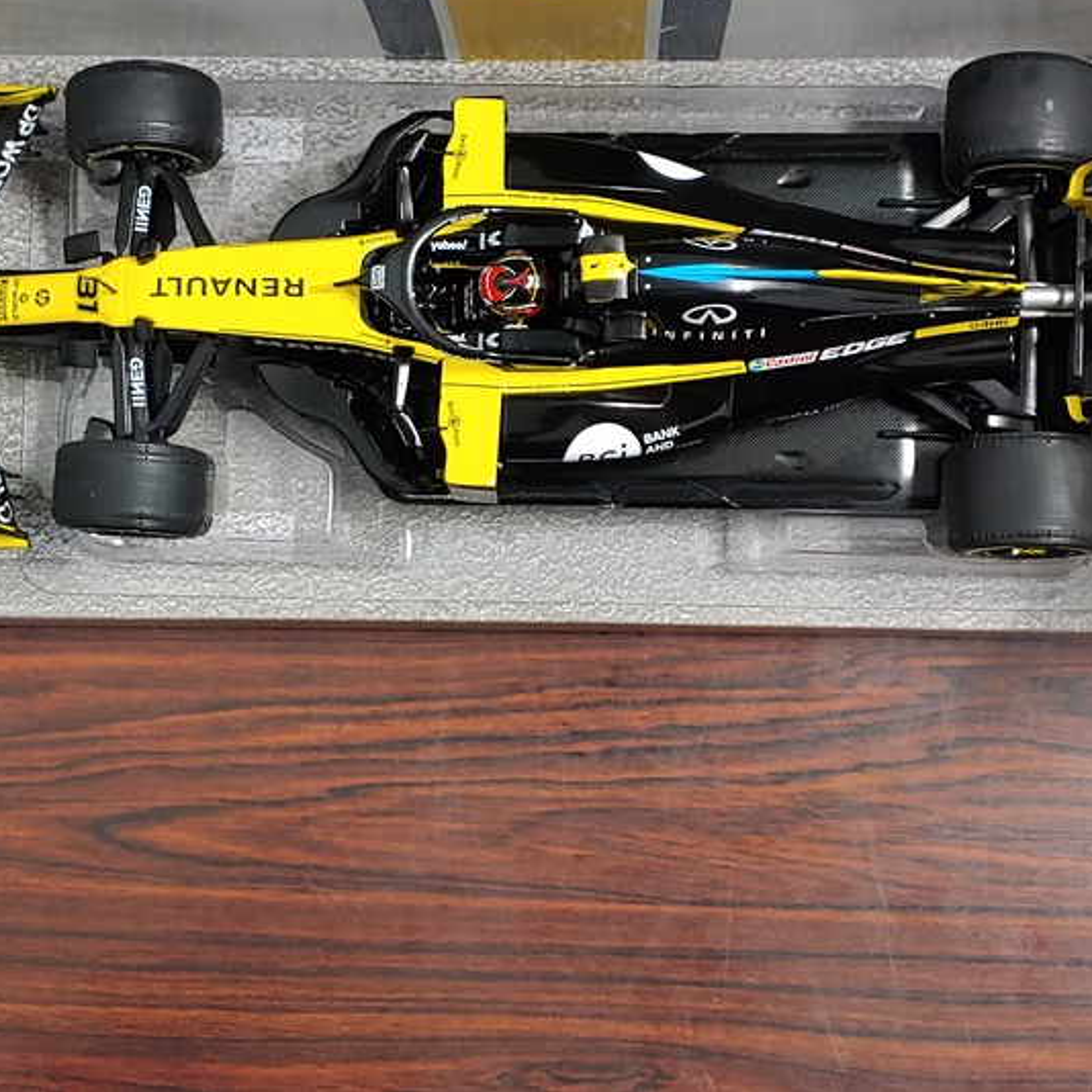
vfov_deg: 30.6
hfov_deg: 30.6
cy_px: 542
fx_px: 1999
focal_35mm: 56
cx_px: 530
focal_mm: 4.23
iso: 200
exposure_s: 1/30
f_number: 1.5
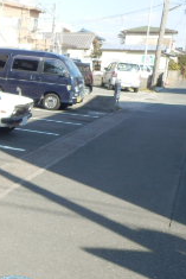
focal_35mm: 68
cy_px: 147
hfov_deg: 17.2
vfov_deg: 29.6
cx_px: -124
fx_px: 526
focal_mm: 4.2
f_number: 3
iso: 80
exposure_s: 1/500
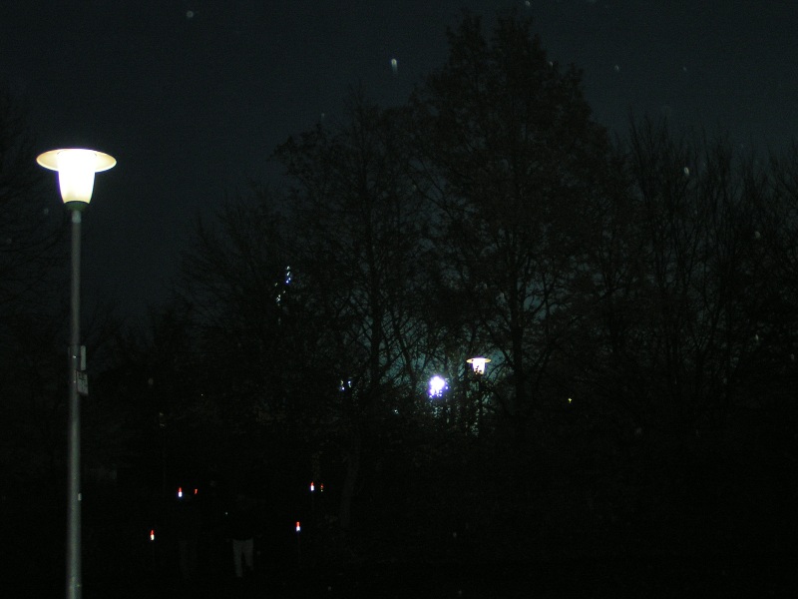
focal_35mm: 49
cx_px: 399
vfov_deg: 29.7
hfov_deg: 38.9
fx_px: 1130
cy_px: 300
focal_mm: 7.6
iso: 200
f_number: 2.8
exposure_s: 1/50
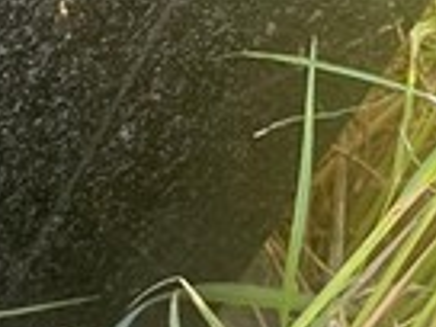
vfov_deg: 9.7
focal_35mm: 153
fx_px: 1927
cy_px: 29
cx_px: -664
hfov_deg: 10.7
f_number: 1.6
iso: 125
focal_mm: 4.2
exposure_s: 1/98
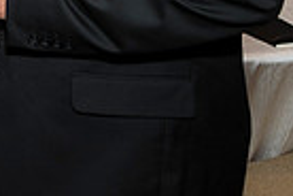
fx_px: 887
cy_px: -186
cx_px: -263
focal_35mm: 109
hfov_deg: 15.6
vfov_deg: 11.4
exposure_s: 1/125
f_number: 5.6
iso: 800
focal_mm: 26
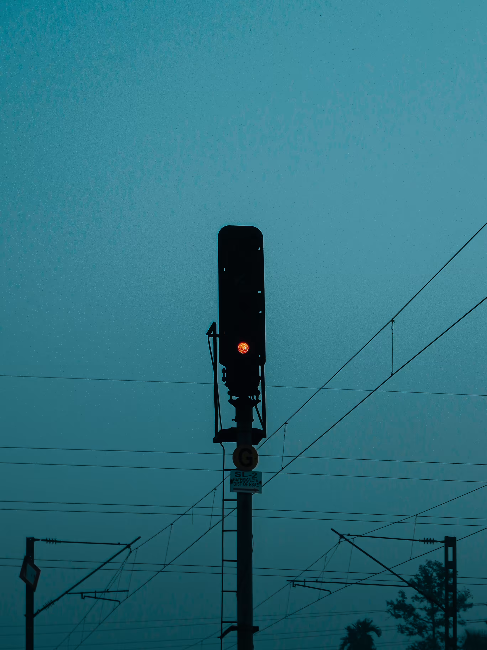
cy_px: 325
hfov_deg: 11.5
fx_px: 2420
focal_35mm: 129
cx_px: 244
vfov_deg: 15.3
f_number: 4.5
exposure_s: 1/130
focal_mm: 23
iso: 160
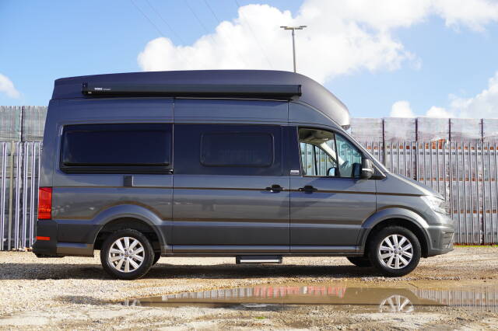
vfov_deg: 28.0
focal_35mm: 48
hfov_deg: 41.1
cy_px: 166
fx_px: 664
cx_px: 249
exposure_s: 1/90
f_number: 6.7
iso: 100
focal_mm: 32
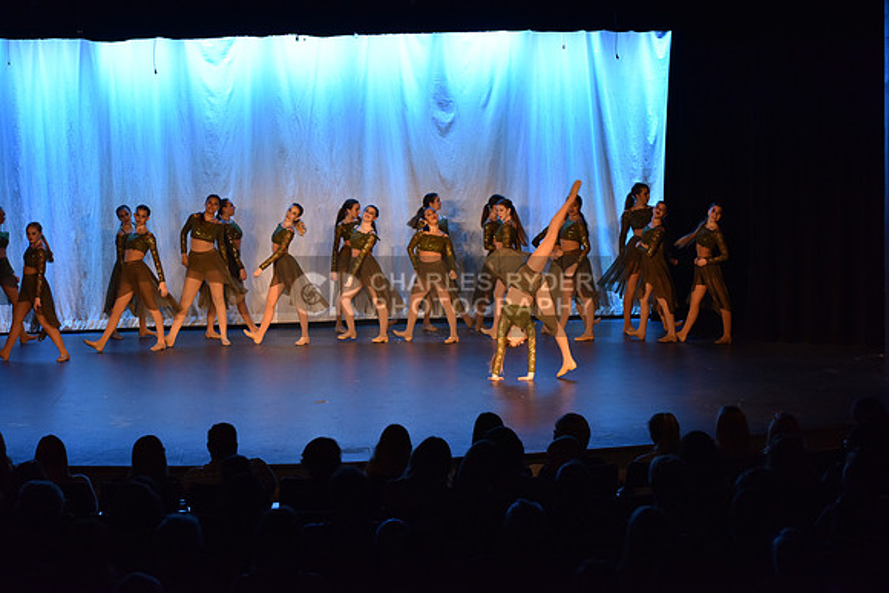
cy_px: 296
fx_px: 1976
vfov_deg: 17.1
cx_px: 444
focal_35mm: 80
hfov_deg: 25.4
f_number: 4
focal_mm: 80
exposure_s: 1/250
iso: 2000
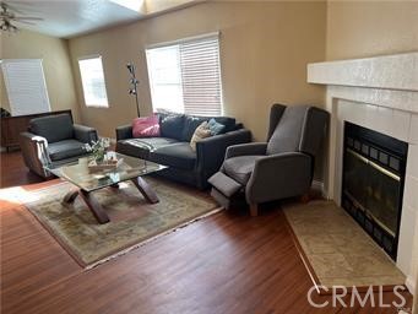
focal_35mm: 26
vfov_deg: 53.1
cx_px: 209
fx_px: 314
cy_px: 157
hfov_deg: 67.3
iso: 125
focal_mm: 5.7
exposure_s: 1/108
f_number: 1.5
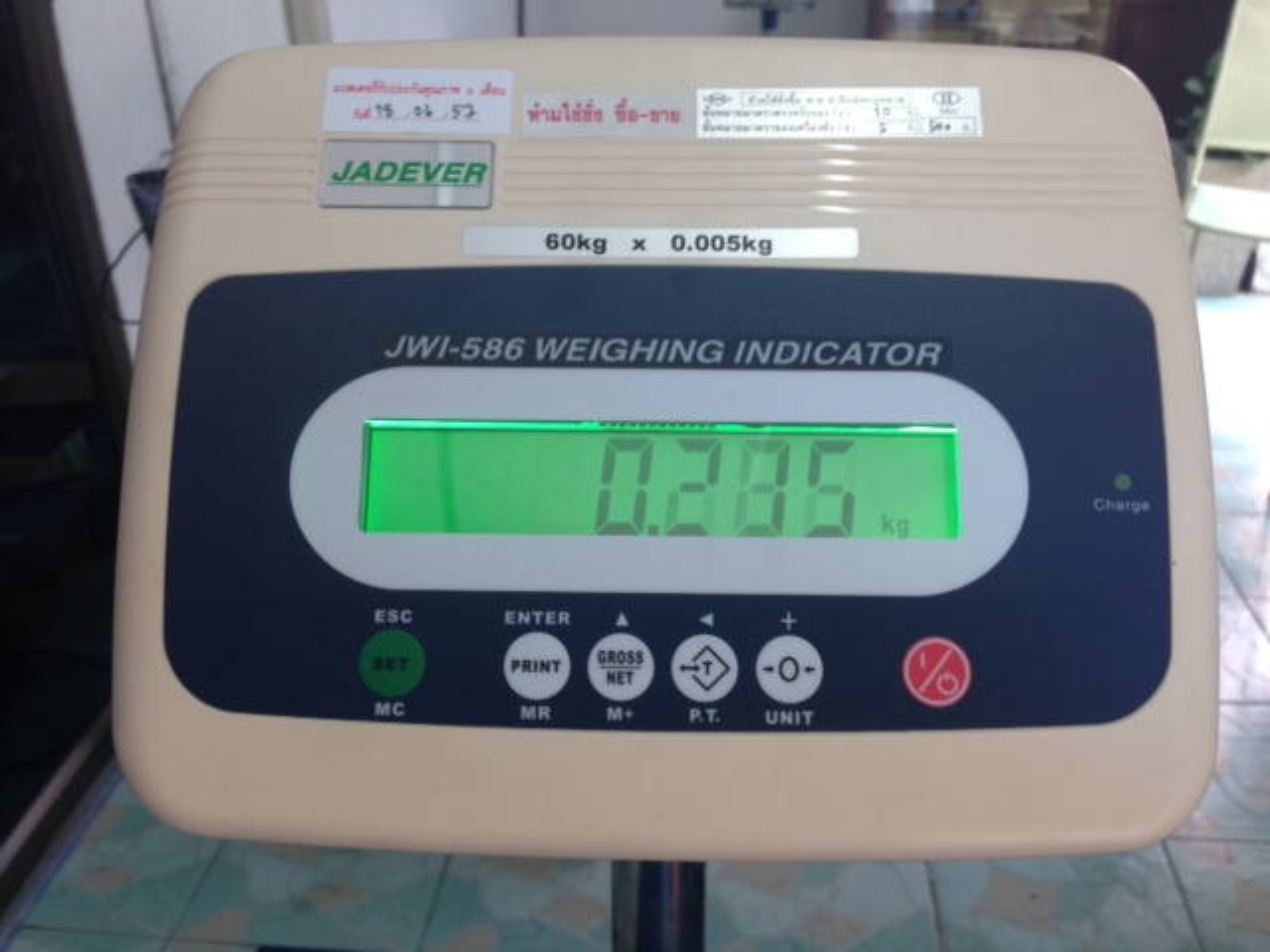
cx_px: 635
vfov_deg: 42.9
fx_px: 1211
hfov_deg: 55.4
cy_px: 476
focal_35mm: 33
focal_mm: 4.12
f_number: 2.4
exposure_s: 1/30
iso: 64
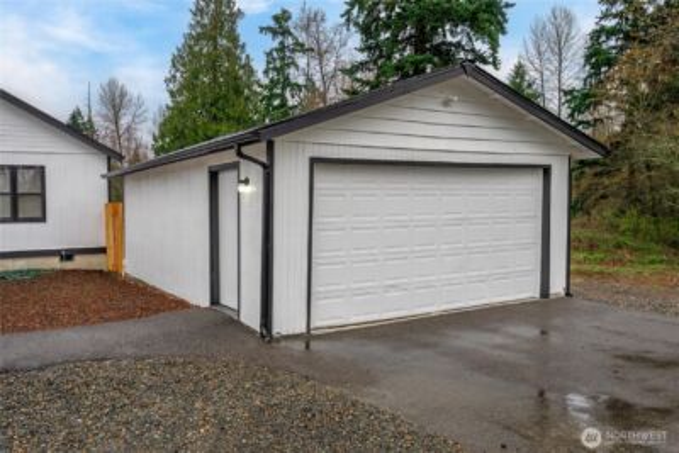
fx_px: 453
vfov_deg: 53.2
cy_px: 226
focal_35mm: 24
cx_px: 340
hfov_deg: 73.7
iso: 80
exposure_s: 1/30
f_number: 7.1
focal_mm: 24
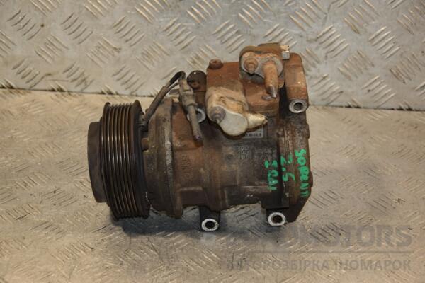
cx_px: 212
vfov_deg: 15.7
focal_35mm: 87
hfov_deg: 23.4
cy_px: 142
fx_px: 1027
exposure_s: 1/160
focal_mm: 58
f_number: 5
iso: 800
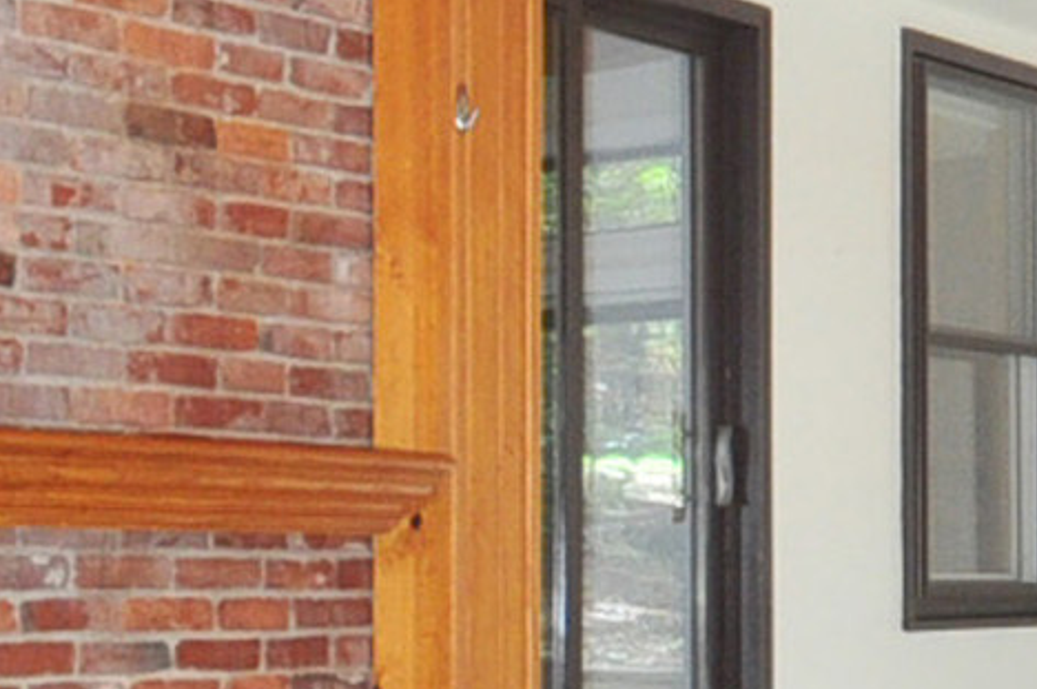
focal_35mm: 93
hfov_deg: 21.4
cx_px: 73
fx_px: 2676
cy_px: 549
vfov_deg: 14.6
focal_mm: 10
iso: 640
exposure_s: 1/125
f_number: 4.5
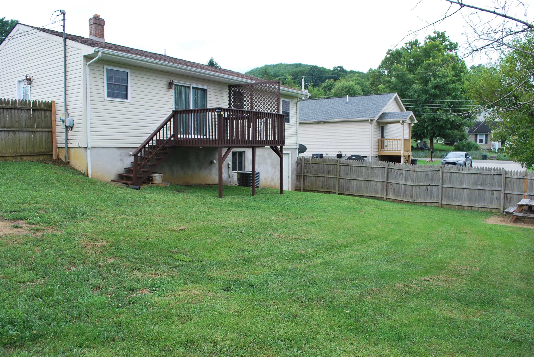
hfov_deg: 67.3
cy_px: 178
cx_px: 267
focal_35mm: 27
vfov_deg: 48.0
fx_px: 401
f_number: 5.6
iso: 100
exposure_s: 1/125
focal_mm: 18
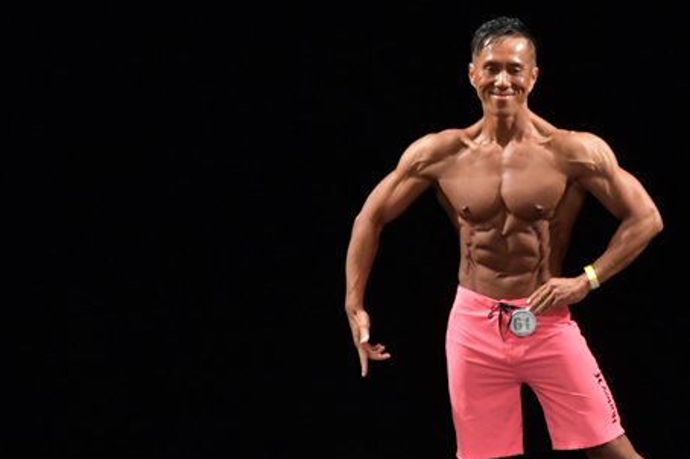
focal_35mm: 512
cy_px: 321
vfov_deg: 2.7
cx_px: 536
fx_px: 9806
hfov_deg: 4.0
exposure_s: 1/400
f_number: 5.6
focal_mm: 200
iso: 3200
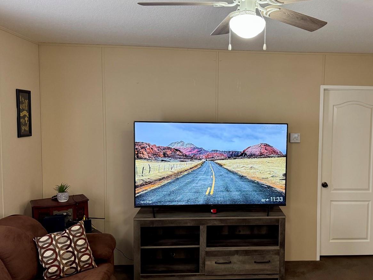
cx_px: 241
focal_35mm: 33
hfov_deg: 54.5
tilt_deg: -4.4
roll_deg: -1.4
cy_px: 141
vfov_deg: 42.9
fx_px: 356
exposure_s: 1/60
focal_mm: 6.76
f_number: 1.78
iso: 250
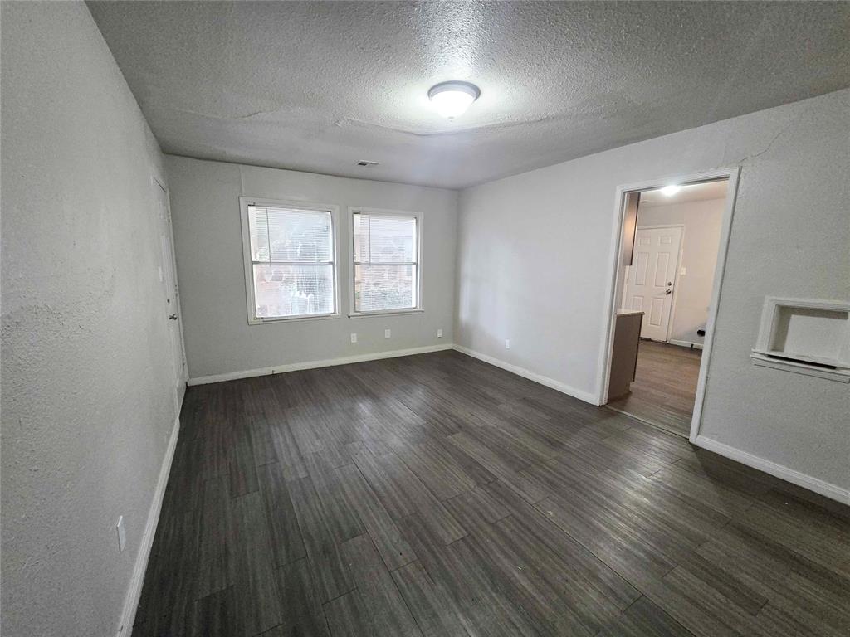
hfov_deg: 106.2
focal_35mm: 13
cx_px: 425
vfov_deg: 89.9
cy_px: 318
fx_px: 319
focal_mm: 2.2
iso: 800
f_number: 2.2
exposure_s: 1/60
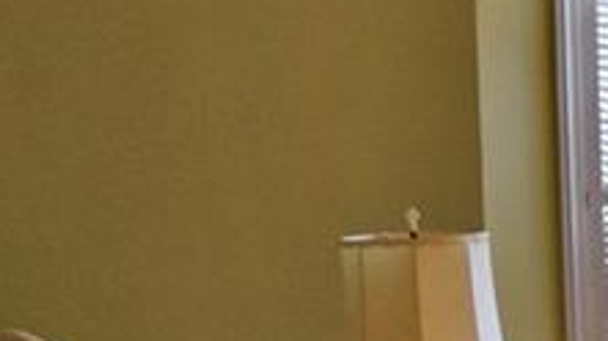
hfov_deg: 14.6
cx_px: 1048
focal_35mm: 131
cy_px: 389
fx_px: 2111
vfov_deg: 9.1
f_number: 3.5
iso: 1250
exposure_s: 1/60
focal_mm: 18
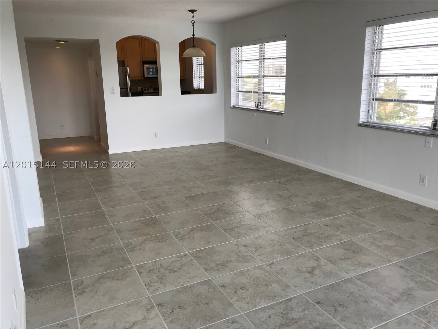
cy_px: 164
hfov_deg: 63.4
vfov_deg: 49.7
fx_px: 354
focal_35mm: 28
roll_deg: +0.1
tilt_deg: -14.8
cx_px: 219
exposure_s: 1/120
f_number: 1.8
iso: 25
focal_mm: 3.99
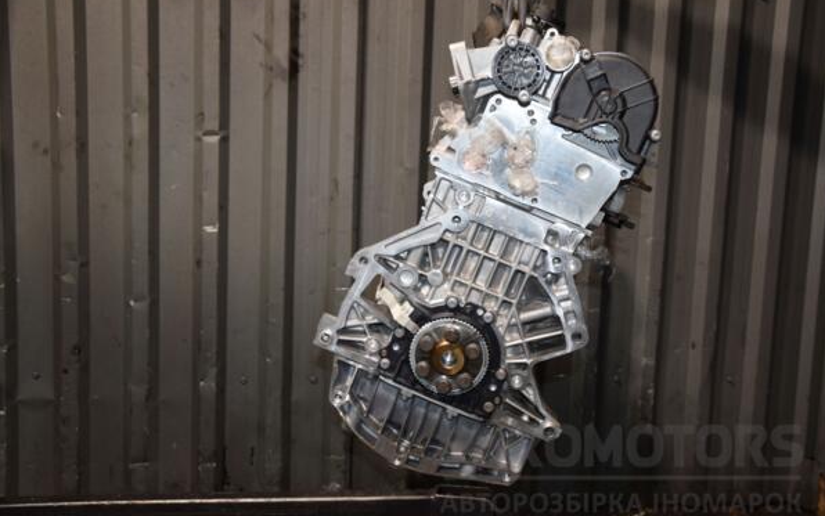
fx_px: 900
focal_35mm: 40
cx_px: 414
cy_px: 261
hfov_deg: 49.3
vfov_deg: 32.0
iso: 800
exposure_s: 1/60
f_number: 5
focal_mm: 26
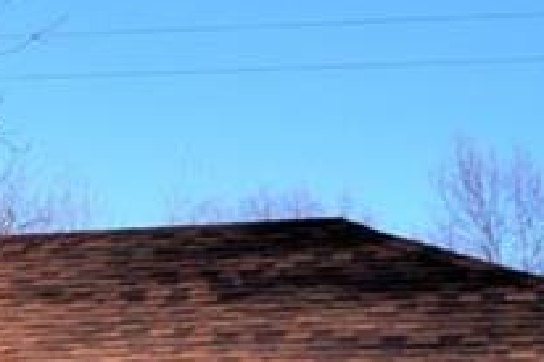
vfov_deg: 6.4
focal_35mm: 210
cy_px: 655
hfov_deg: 9.0
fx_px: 3171
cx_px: -692
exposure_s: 1/100
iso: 100
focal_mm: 18
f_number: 13
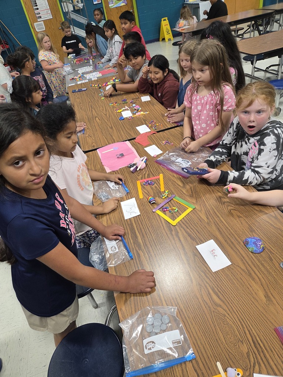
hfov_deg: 58.9
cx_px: 142
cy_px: 188
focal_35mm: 23
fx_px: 251
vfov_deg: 73.9
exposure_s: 1/120
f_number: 1.8
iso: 100
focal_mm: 5.4
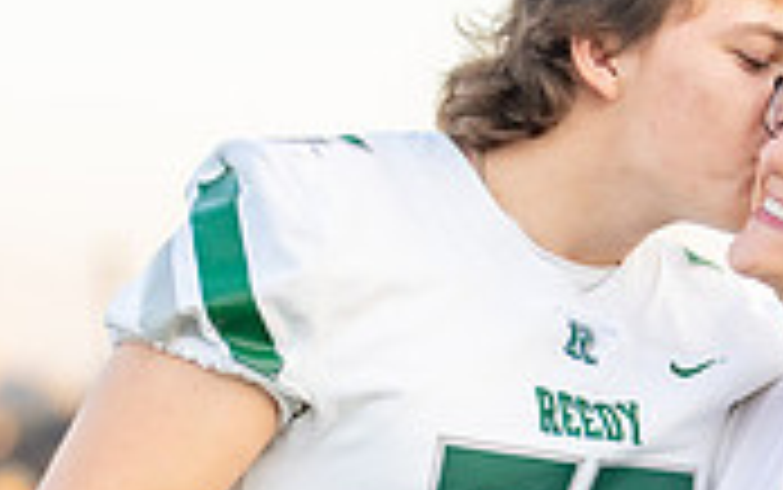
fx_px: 3908
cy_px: 584
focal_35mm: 183
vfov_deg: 7.1
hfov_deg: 11.4
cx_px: 598
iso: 100
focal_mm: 50
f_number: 1.2
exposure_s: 1/1000
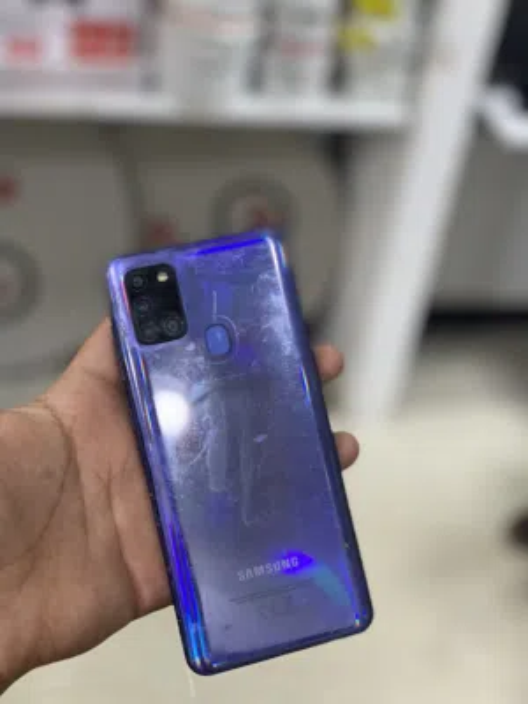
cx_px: 264
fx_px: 1058
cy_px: 352
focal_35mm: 52
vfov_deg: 36.8
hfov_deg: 28.0
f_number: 2
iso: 100
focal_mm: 6
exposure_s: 1/100
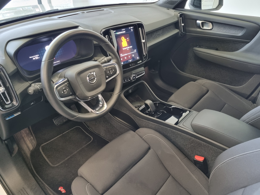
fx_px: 195
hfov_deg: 67.3
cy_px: 98
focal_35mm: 26
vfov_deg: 53.1
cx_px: 130
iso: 500
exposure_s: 1/40
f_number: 1.8
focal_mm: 5.4
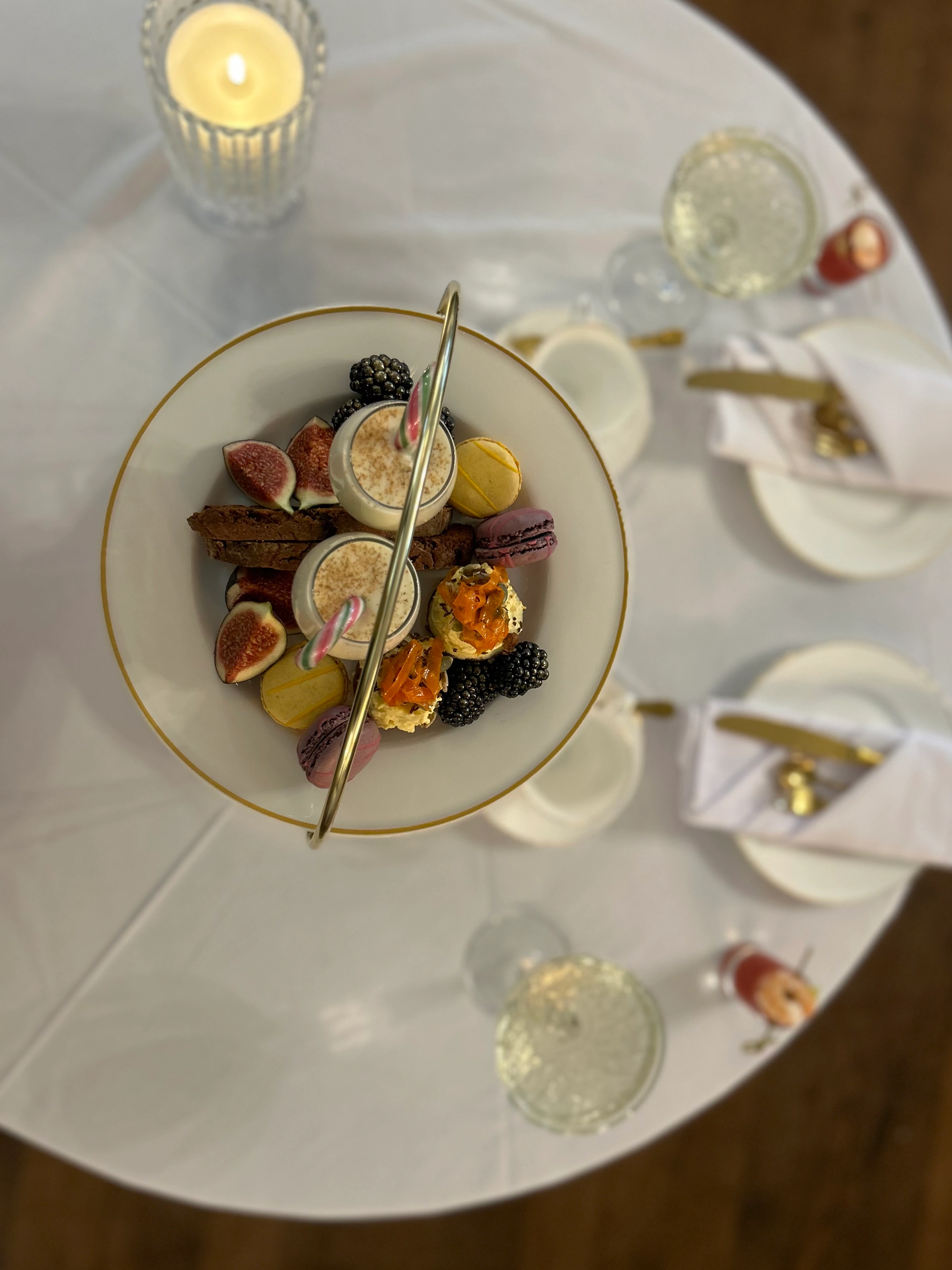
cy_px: 613
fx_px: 1027
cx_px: 463
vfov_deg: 63.4
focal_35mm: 28
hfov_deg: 49.7
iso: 200
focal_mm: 5.7
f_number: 1.5
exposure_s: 1/50
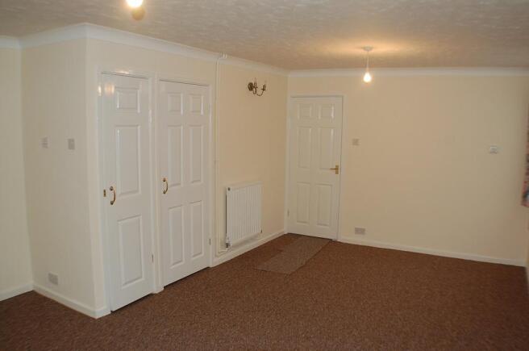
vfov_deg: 34.1
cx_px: 264
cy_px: 176
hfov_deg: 49.6
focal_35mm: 39
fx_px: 572
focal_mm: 26
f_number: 4
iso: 400
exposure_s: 1/60
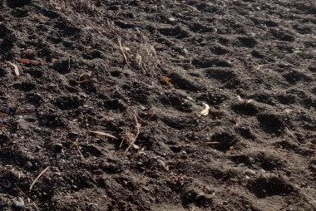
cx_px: -37
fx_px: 615
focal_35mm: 70
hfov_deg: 26.4
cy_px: -35
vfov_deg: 18.6
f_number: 2
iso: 20
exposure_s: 1/212
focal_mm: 4.6
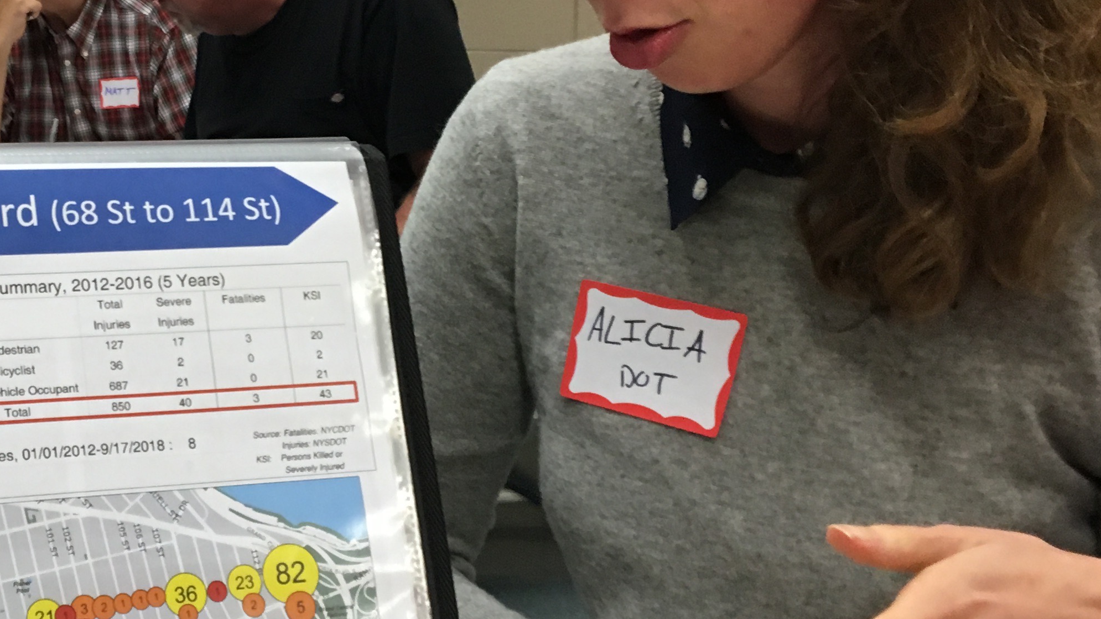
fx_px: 1869
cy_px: 314
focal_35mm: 64
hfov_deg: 31.9
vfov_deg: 18.8
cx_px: 217
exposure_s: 1/30
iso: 125
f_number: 2.2
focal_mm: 4.15
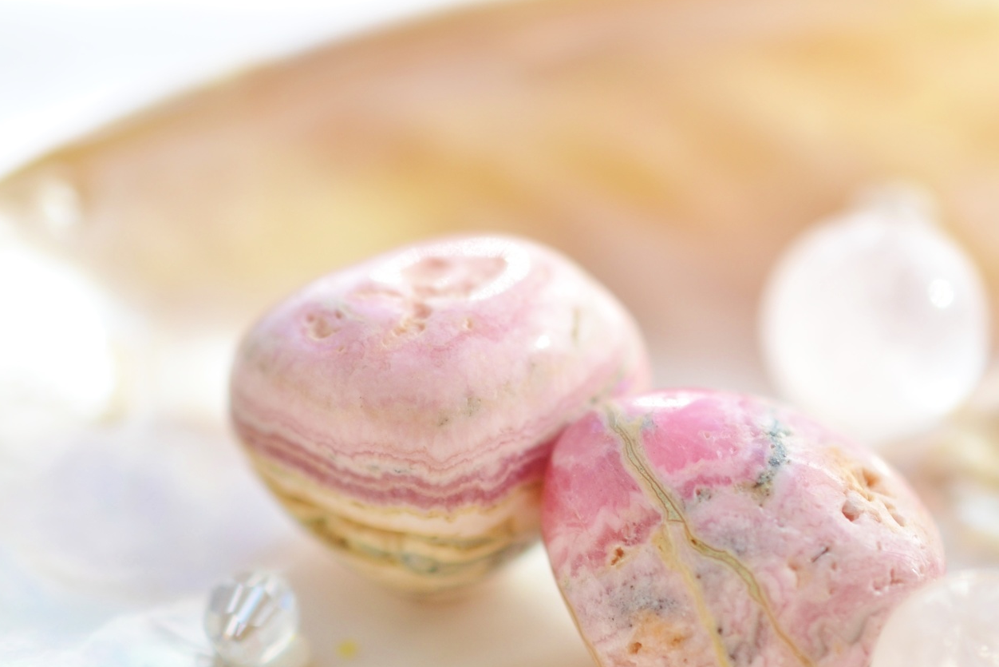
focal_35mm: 92
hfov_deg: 22.1
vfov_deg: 14.8
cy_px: 451
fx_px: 2553
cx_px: 540
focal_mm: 40
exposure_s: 1/100
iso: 100
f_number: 3.2
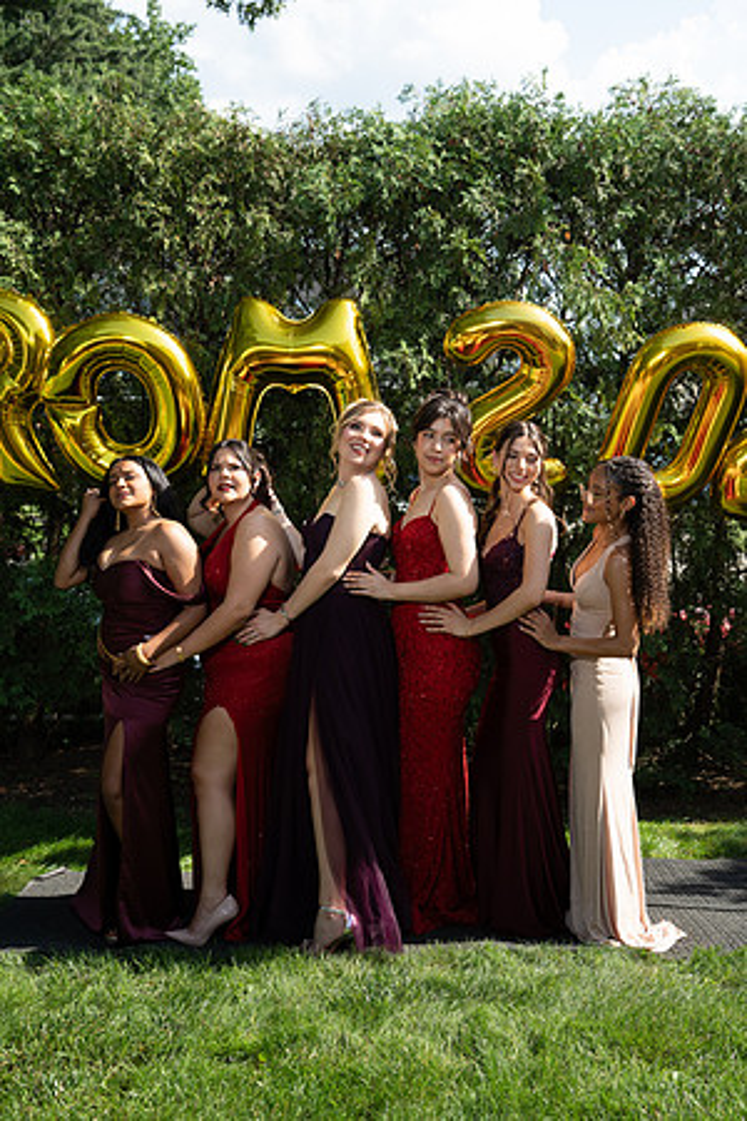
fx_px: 1183
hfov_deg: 35.1
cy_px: 560
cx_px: 374
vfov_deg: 50.7
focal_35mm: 38
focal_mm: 38
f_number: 5
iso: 100
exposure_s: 1/250
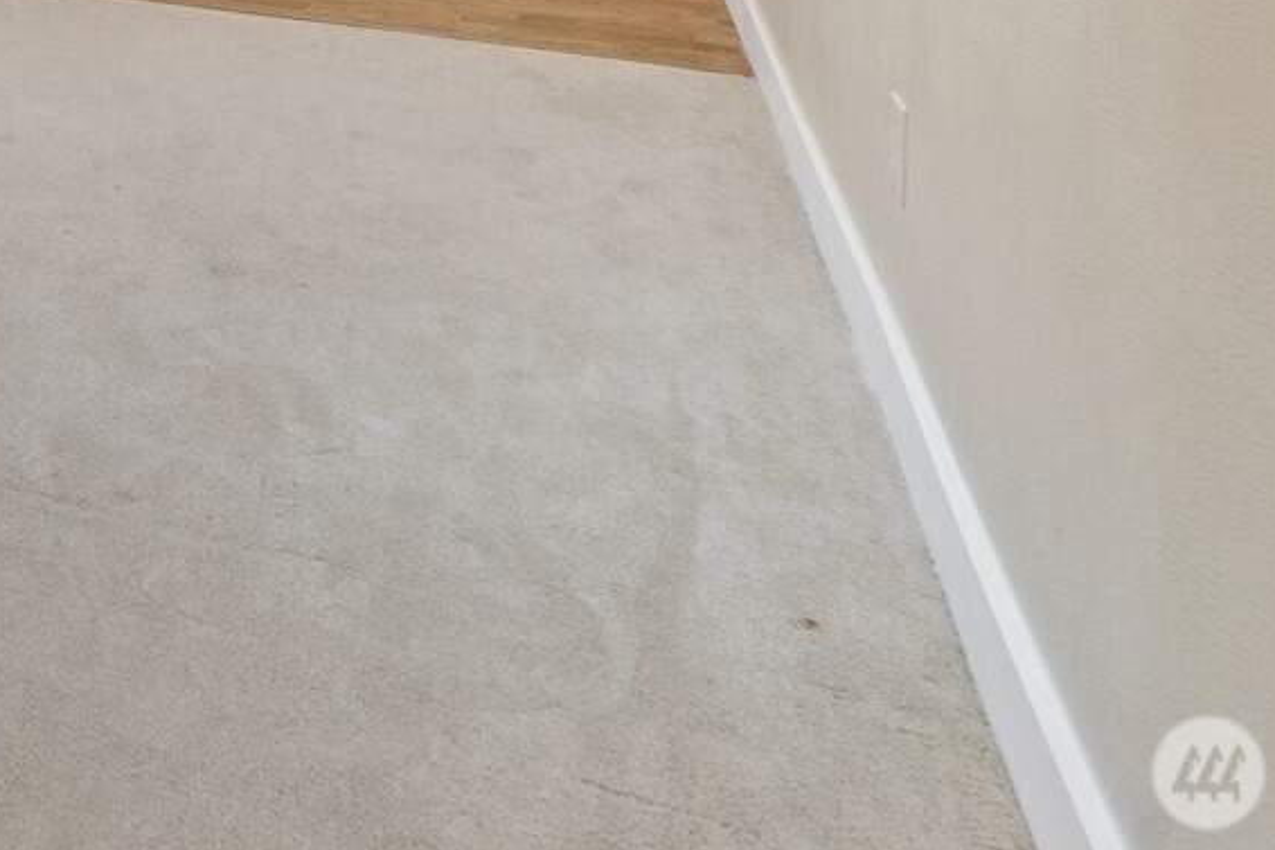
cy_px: -416
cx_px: -211
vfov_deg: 24.8
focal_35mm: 42
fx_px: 1487
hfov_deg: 36.9
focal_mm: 14
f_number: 8
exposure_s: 1/1.67
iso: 200
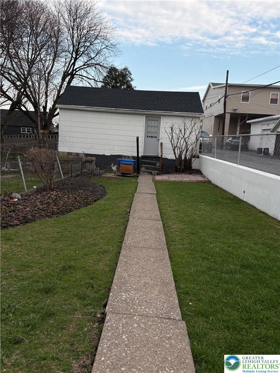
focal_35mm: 26
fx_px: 280
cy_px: 186
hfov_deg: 53.1
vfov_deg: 67.3
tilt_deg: -8.0
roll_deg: -2.9
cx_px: 140
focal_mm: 5.96
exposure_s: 1/920
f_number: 1.6
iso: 50
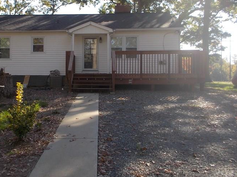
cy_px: 74
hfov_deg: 41.4
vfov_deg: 32.1
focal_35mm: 45
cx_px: 73
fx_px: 308
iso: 80
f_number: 3.3
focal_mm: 4.1
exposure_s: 1/200
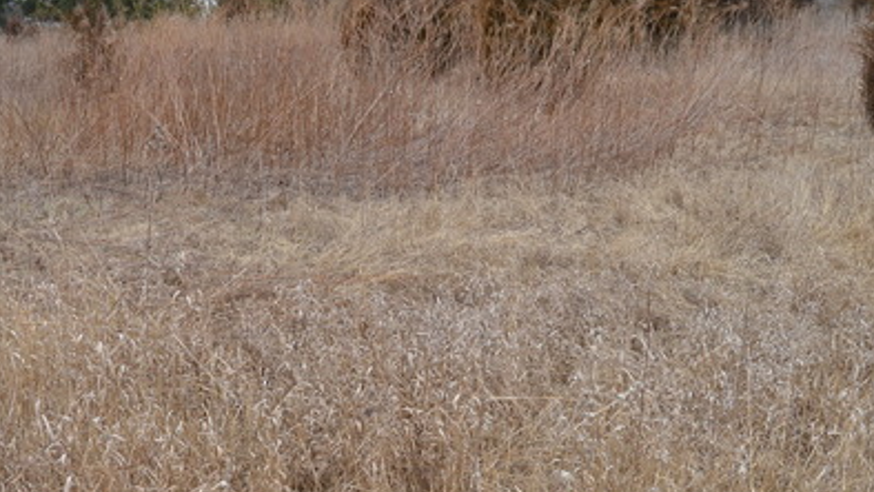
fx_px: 1182
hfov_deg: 40.1
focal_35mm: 51
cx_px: 297
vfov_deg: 23.3
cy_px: 376
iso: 100
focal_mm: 20
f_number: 7.1
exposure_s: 1/200
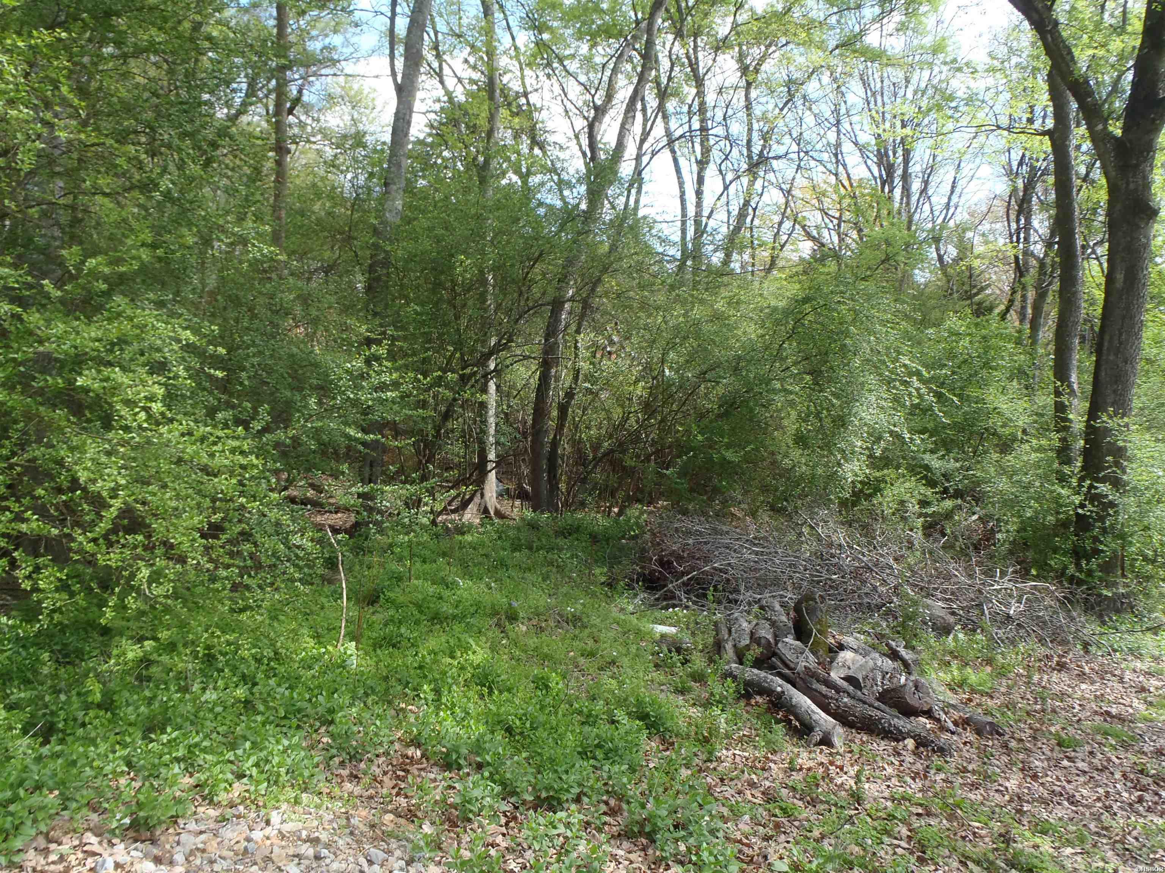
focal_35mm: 28
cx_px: 582
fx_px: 942
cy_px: 436
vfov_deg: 49.7
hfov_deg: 63.4
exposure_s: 1/125
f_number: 3.9
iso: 80
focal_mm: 5
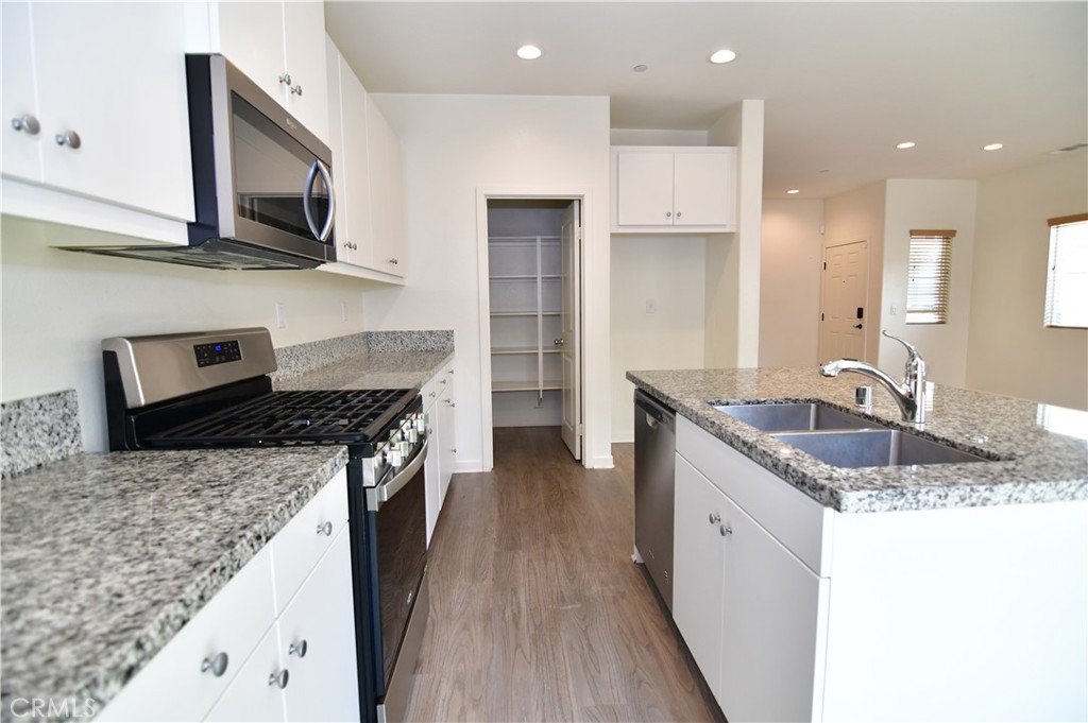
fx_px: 483
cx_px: 544
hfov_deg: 96.8
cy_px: 362
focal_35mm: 16
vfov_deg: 73.7
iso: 640
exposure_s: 1/200
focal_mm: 11
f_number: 3.5
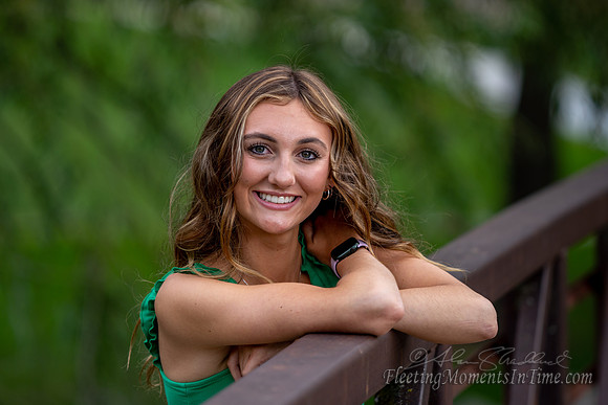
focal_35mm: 200
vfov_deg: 6.9
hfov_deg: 10.3
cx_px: 304
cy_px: 202
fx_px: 3378
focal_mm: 200
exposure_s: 1/250
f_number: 3.2
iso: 100
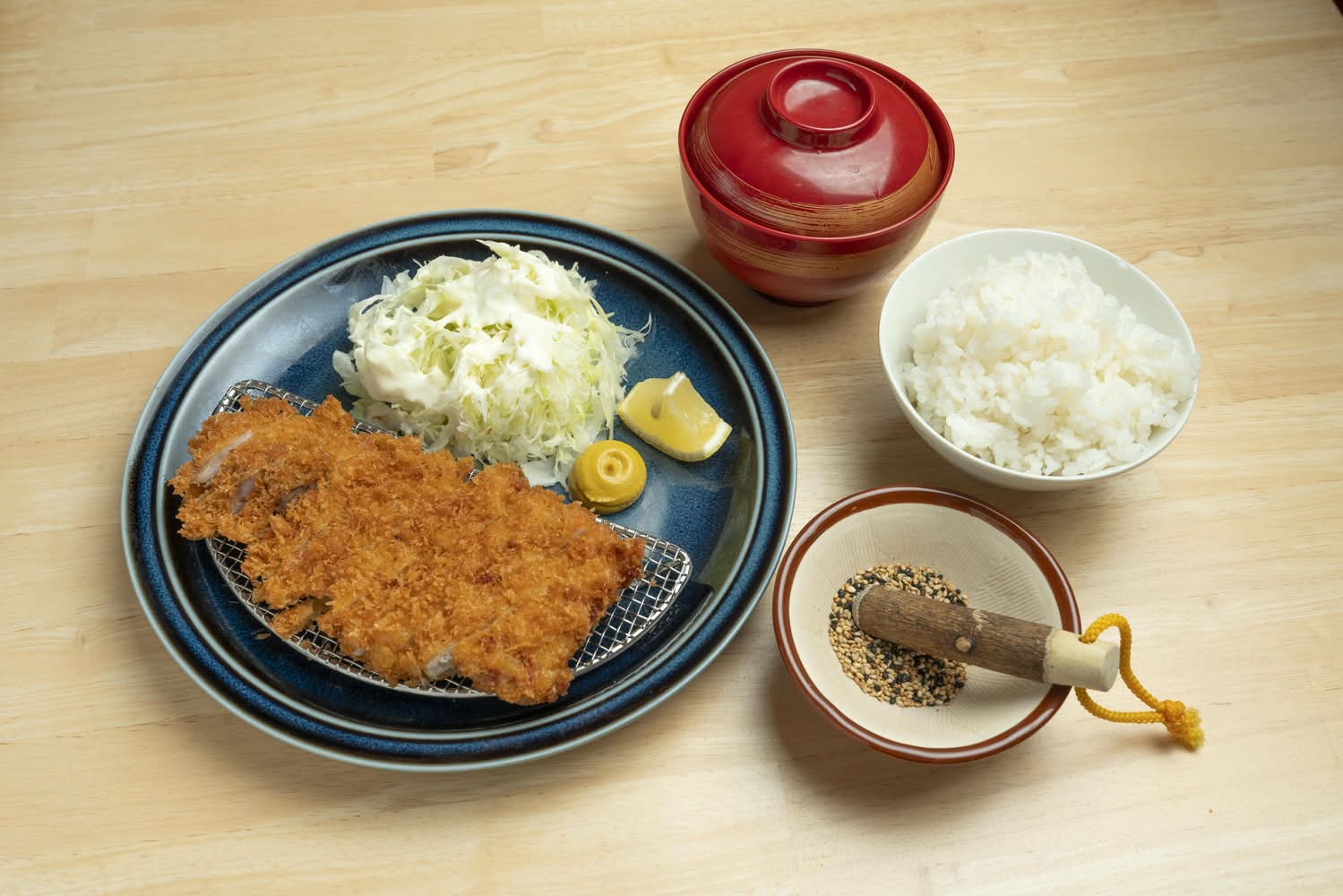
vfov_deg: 36.6
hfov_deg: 52.7
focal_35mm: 36
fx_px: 1354
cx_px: 672
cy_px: 448
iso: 200
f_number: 9
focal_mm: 36.3
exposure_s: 1/100
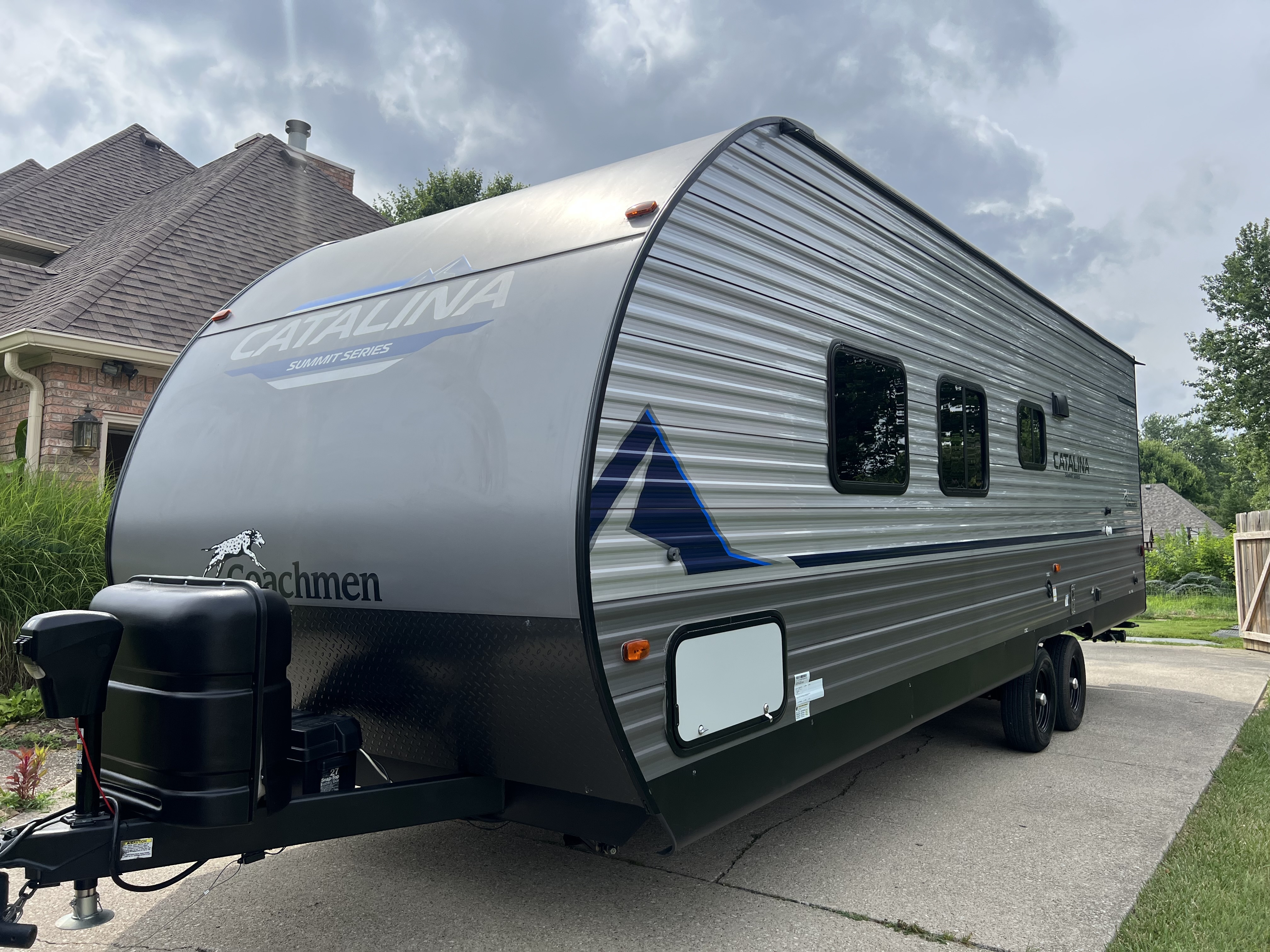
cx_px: 635
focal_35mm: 26
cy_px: 476
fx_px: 954
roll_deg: -0.7
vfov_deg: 53.1
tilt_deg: +5.0
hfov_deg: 67.3
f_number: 1.5
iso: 50
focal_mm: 5.7
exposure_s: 1/3257
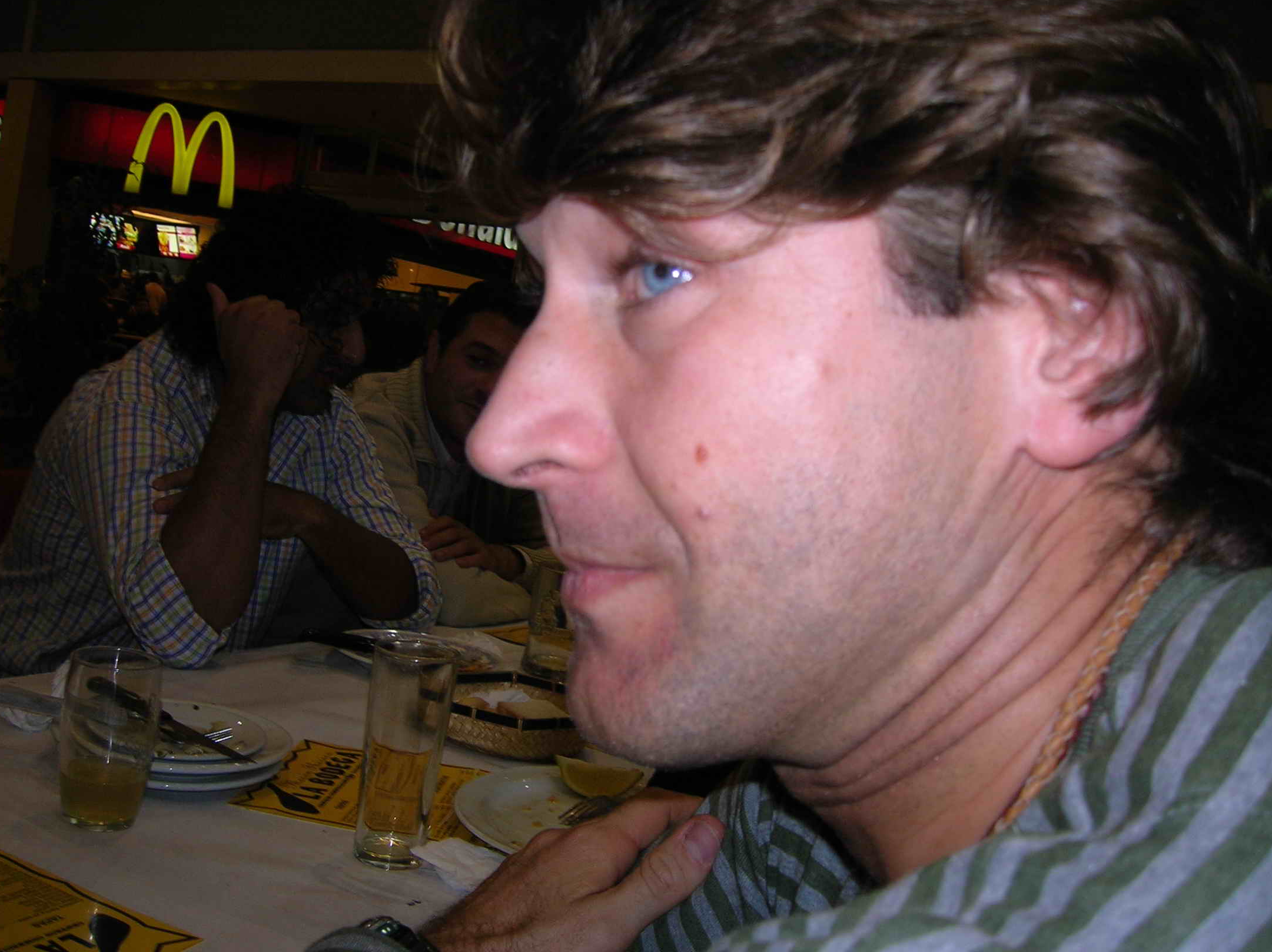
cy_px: 500
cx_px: 640
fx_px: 1322
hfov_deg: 51.4
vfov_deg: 39.6
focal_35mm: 36
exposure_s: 1/60.1
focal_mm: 5.7
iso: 50
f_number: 2.9
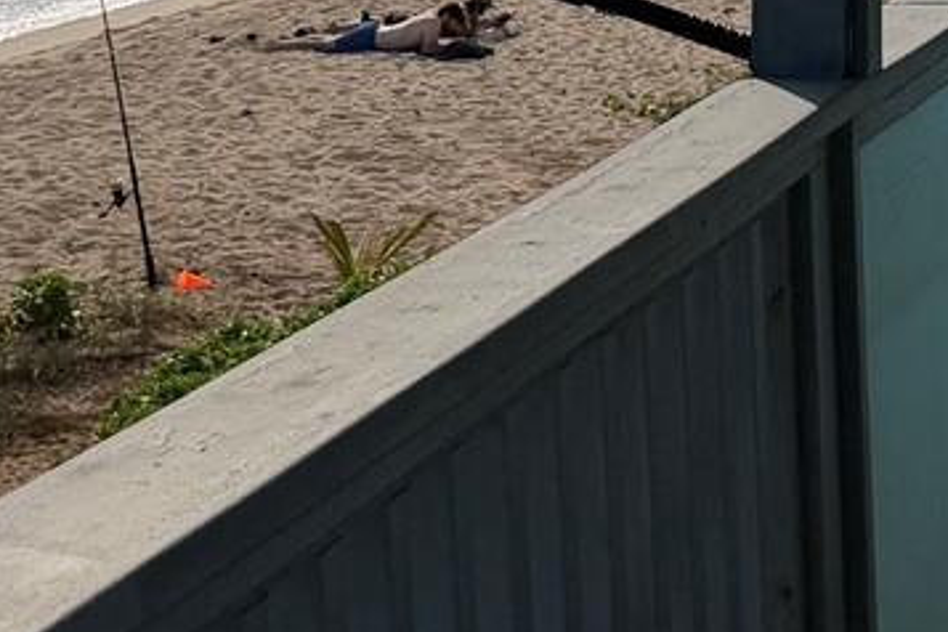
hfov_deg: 18.3
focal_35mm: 112
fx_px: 2949
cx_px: 481
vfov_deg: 12.0
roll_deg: +0.3
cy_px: -56
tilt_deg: -7.1
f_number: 1.78
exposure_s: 1/32258
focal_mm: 6.76
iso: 100
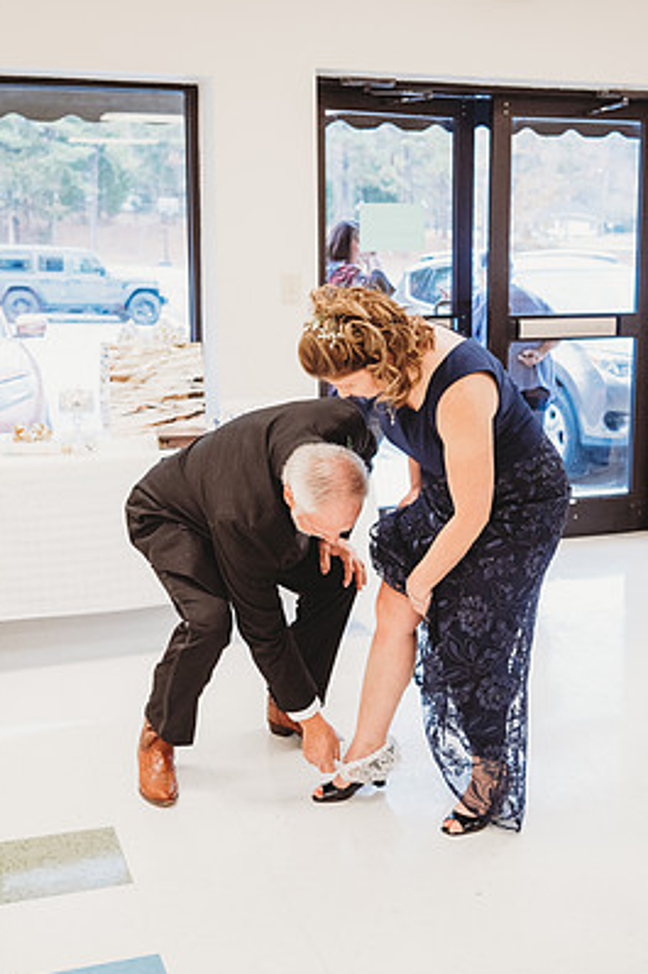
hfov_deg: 31.1
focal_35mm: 43
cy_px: 465
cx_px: 350
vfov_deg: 45.4
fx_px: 1162
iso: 2500
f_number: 4
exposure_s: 1/200
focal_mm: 38
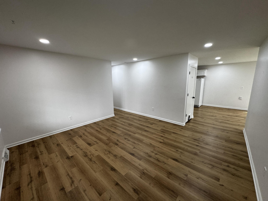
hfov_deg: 102.1
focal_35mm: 14
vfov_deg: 85.7
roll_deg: +0.9
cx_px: 134
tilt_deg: -10.9
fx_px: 108
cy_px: 100
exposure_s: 1/120
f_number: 2.2
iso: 160
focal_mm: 2.22
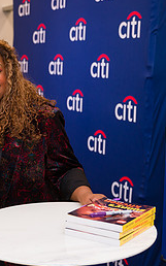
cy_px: 128
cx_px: 87
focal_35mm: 71
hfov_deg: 18.3
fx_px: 515
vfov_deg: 29.0
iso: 400
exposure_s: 1/200
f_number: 3.2
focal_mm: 31
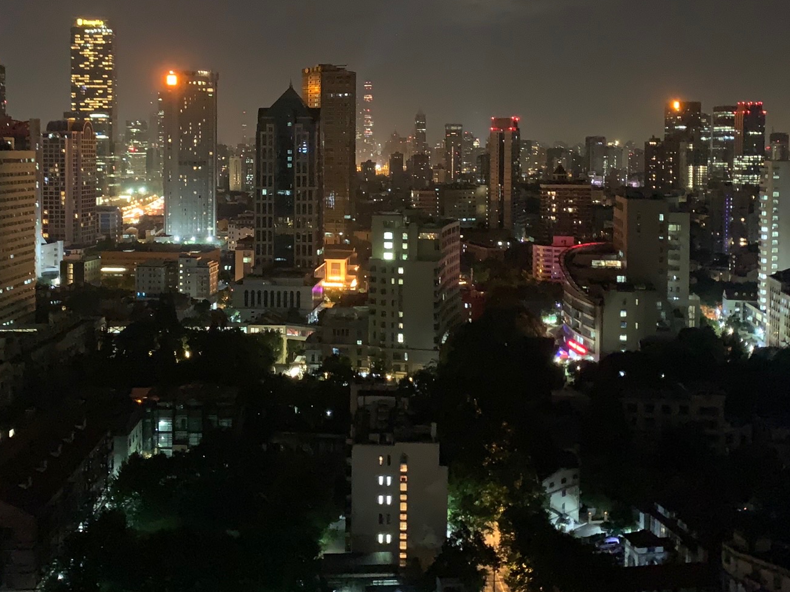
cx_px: 345
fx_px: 936
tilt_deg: -2.5
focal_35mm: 41
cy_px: 186
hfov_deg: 45.7
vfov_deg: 34.7
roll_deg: -0.3
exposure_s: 1/4
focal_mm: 4.25
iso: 1250
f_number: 1.8
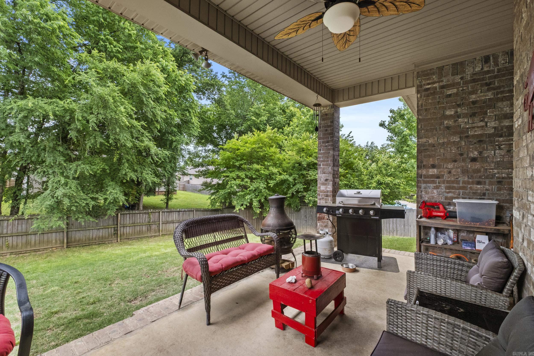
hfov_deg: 100.4
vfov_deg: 77.3
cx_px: 267
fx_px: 222
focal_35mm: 15
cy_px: 178
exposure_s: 1/50
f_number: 8
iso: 800
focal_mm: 10
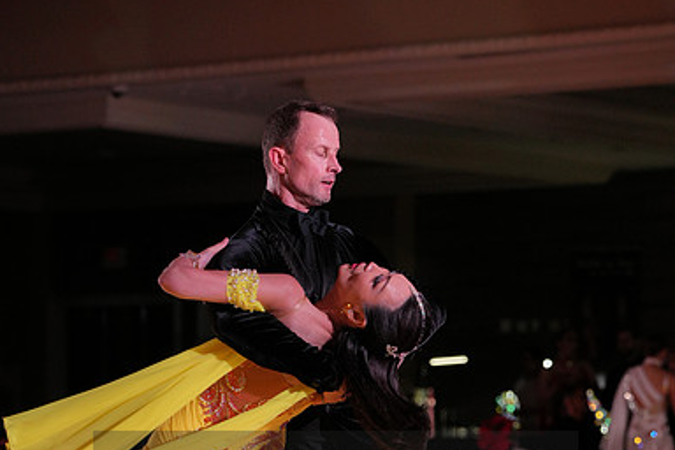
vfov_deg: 9.0
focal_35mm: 151
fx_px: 2831
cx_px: 337
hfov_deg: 13.6
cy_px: 490
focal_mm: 100
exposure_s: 1/500
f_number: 4
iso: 1000
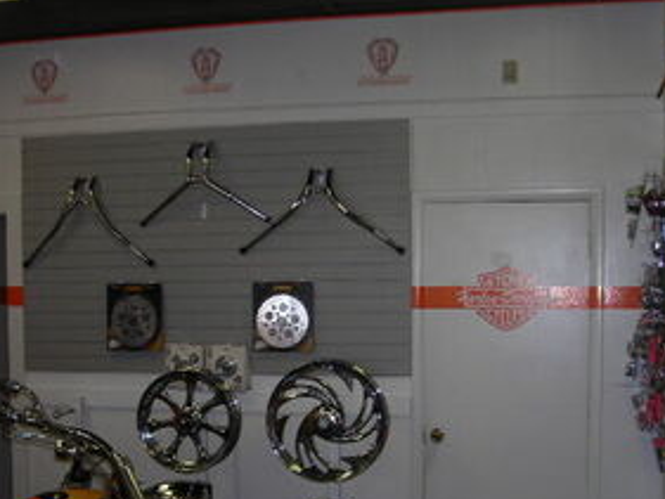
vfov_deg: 26.9
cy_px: 338
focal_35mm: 54
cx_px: 263
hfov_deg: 35.4
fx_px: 1038
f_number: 3.2
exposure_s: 1/60.1
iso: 63
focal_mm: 6.3
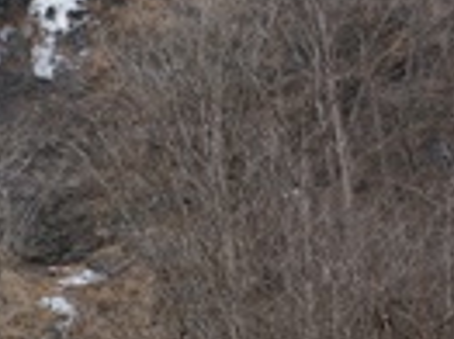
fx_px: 1245
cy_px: 123
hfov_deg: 17.7
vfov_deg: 15.5
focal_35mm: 95
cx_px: -295
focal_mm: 18
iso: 100
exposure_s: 1/80
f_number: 6.3
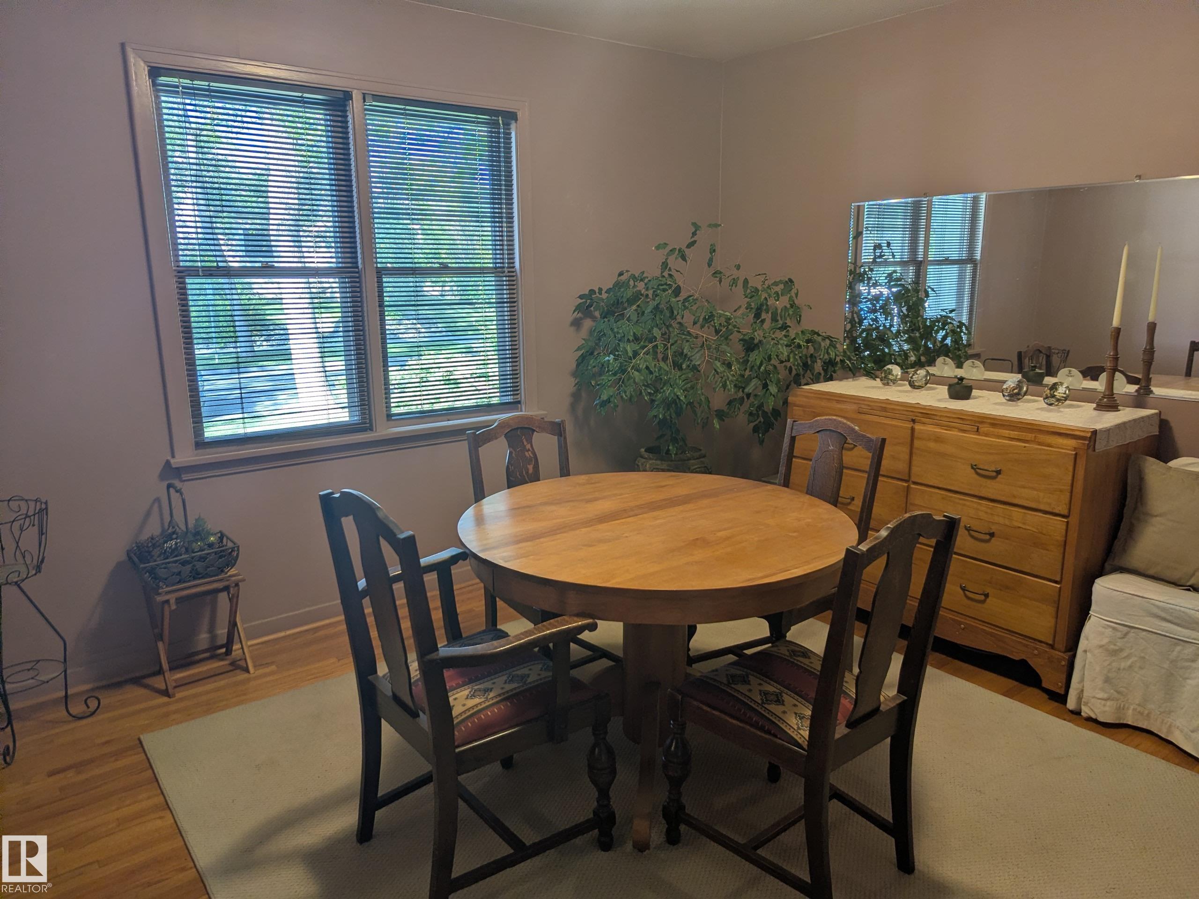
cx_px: 600
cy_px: 450
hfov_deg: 71.6
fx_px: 831
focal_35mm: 24
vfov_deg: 56.8
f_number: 1.85
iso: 58
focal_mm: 6.81
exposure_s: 1/120
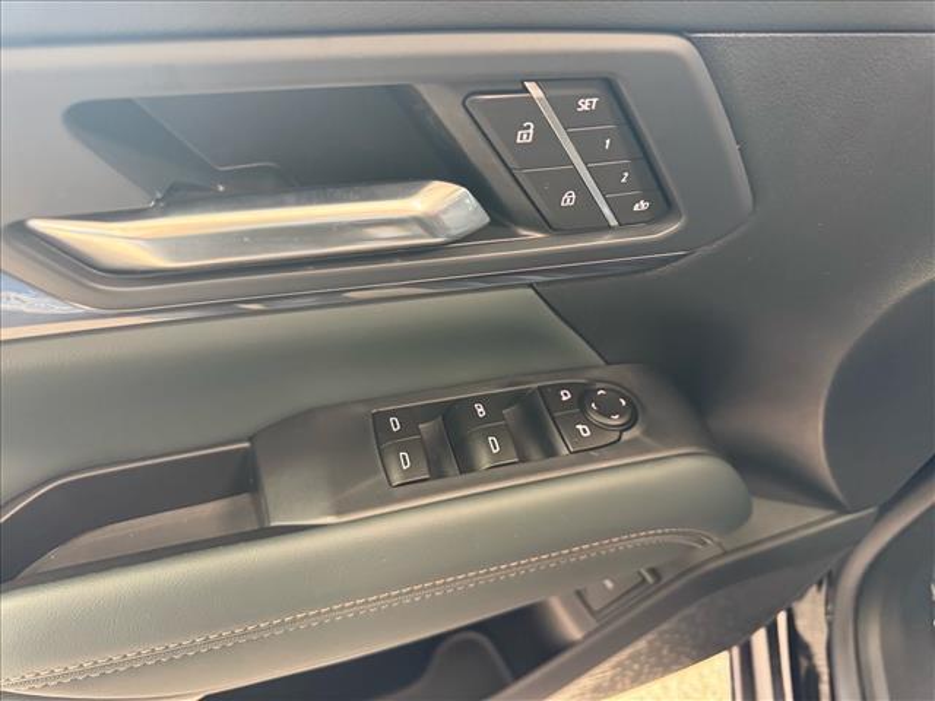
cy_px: 350
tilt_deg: -53.8
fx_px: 648
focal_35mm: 24
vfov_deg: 56.8
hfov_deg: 71.6
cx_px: 468
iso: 640
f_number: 1.78
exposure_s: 1/60
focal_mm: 6.76
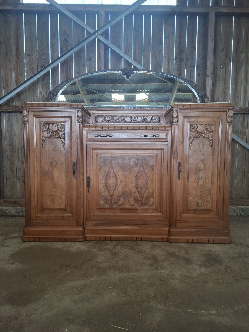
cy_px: 166
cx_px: 124
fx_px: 221
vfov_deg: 73.9
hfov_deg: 58.9
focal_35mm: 23
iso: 64
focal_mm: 5.54
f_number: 1.8
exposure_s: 1/100
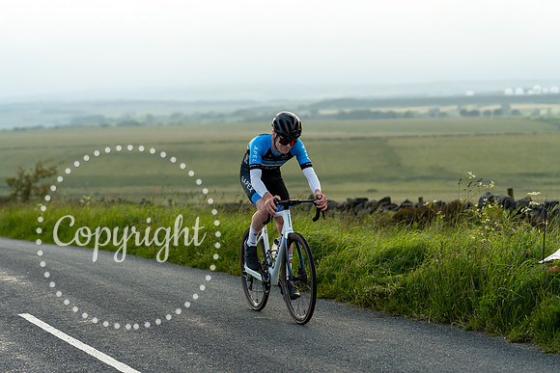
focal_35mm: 97
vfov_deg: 14.1
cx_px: 280
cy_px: 186
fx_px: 1509
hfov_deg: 21.0
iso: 400
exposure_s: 1/1250
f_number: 3.2
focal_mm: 97
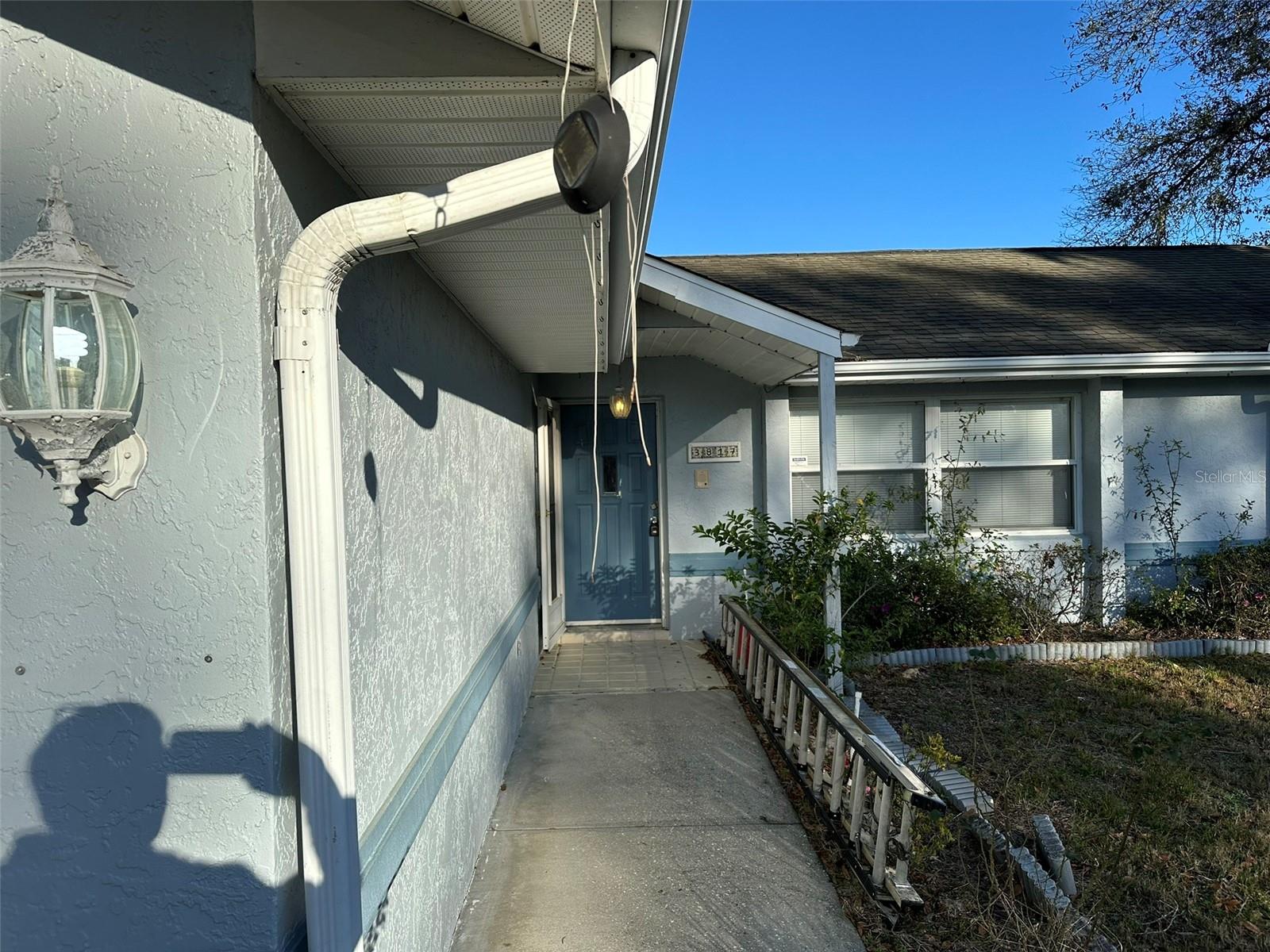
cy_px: 476
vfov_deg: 56.8
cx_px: 635
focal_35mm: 24
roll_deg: +2.3
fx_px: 881
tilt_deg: -1.3
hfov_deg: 71.6
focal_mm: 6.86
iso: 80
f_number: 1.78
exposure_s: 1/3861
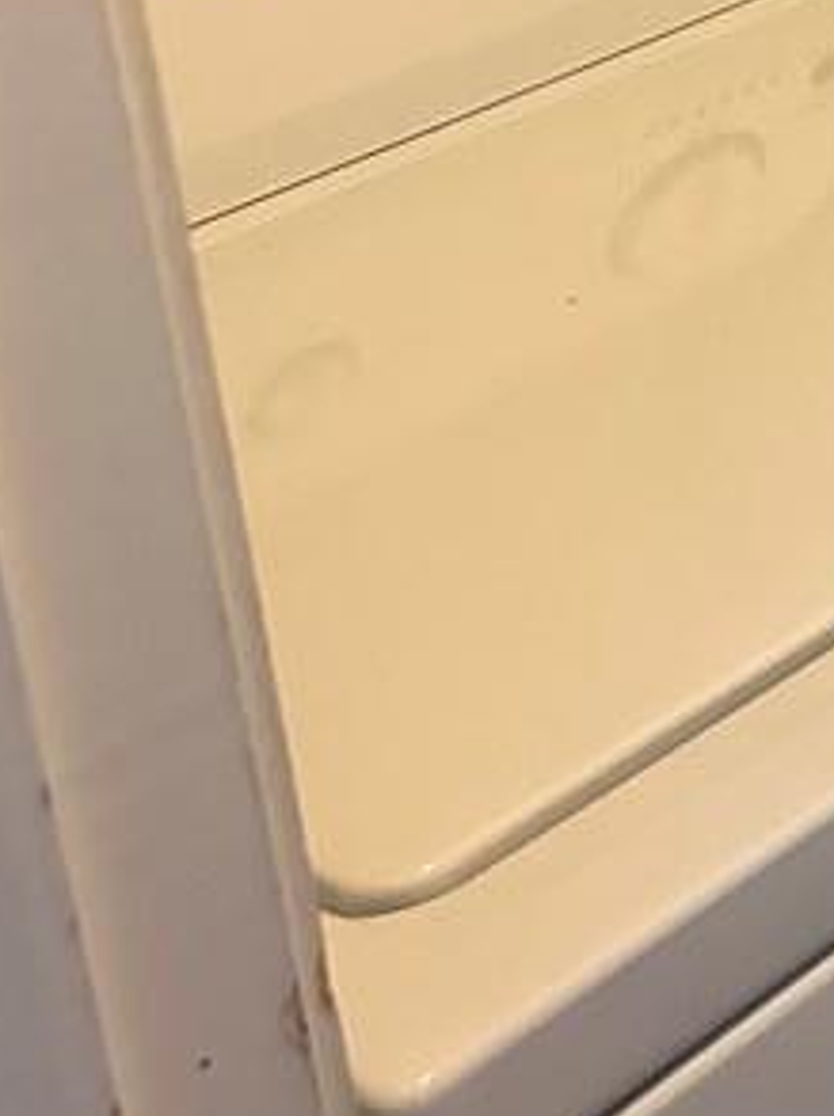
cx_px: 1375
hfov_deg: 14.7
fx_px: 2930
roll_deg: +4.3
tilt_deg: -13.6
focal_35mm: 91
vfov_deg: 20.2
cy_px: -232
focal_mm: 5.7
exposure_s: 1/60
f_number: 1.5
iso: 500
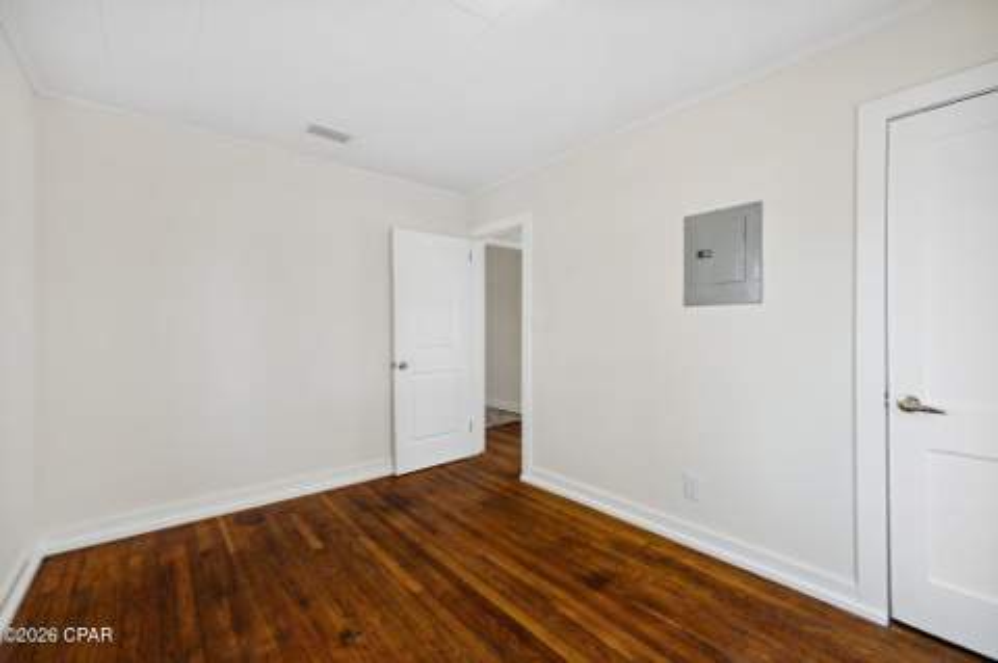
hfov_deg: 100.4
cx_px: 499
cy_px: 332
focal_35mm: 15
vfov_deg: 77.2
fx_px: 415
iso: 500
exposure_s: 1/15
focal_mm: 15
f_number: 9
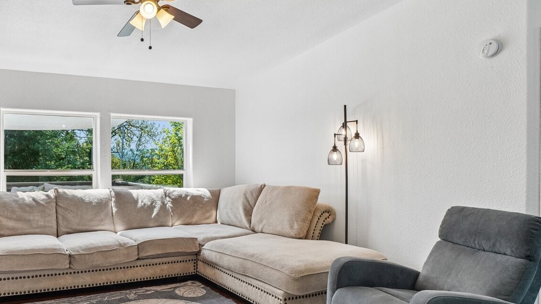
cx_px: 142
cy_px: 158
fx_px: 359
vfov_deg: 46.0
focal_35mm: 25
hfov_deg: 69.7
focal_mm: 16
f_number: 8
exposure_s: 1/100
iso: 400
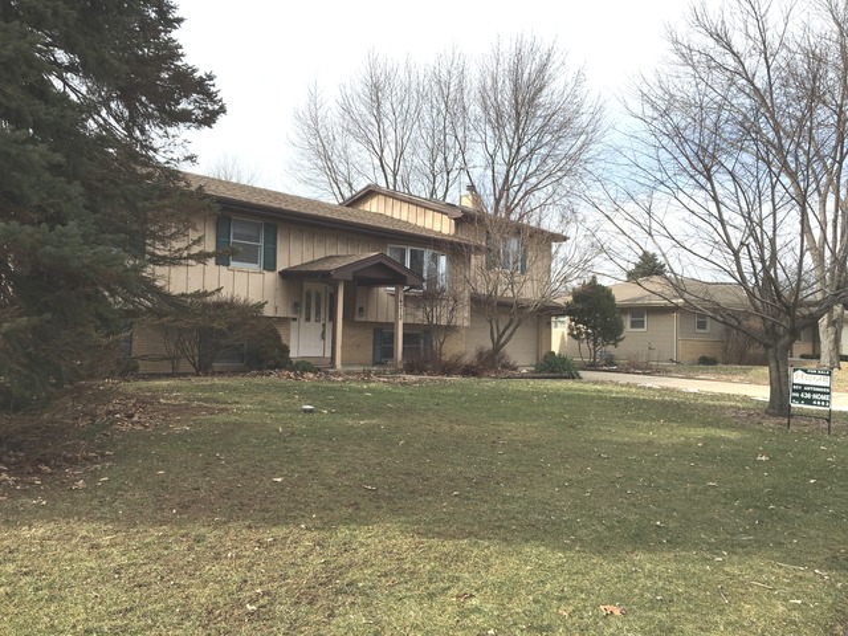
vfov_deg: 48.2
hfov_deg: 61.7
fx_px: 710
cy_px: 318
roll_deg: -1.1
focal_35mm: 29
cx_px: 424
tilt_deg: +1.9
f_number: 2.2
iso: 25
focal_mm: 4.15
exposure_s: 1/1068
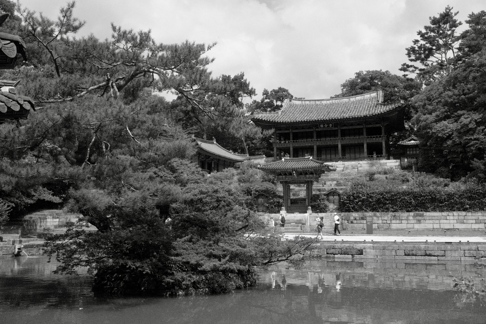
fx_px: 472
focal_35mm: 35
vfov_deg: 37.8
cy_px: 162
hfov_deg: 54.4
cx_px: 243
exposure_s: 1/6000
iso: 3200
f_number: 8
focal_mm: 23
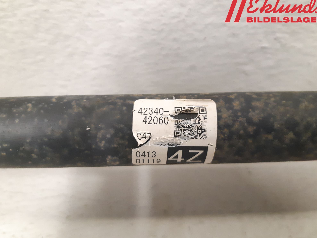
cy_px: 119
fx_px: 247
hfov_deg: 65.3
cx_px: 159
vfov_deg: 51.4
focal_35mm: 27
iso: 400
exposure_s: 1/25
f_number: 1.7
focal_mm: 3.93
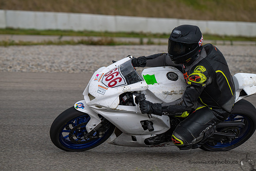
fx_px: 1494
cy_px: 86
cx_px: 128
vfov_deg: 6.5
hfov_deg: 9.8
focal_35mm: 210
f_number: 6.3
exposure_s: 1/1250
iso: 560
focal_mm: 210
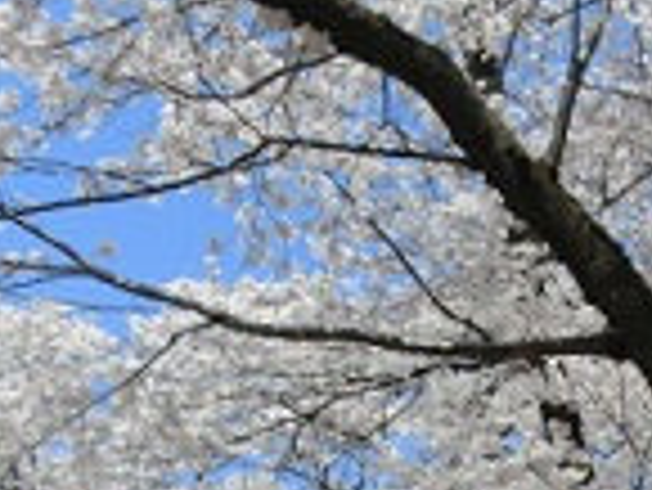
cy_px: 598
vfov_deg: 18.1
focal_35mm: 77
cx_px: 558
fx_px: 1452
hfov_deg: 24.7
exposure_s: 1/200
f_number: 8
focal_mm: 4.4
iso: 80
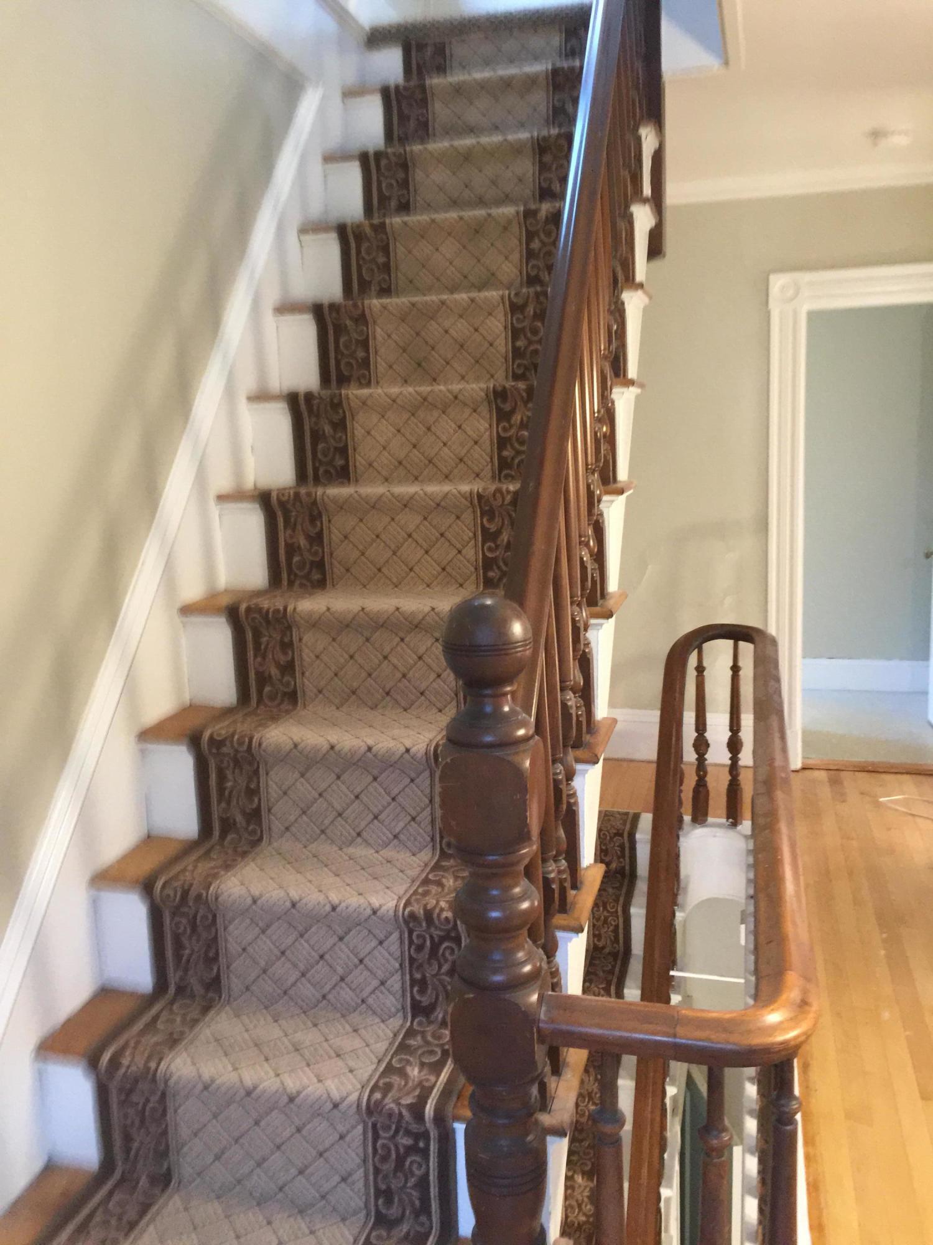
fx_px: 1042
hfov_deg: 48.2
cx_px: 466
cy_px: 622
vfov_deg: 61.7
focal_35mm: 29
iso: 100
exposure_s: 1/10
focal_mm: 4.15
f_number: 2.2
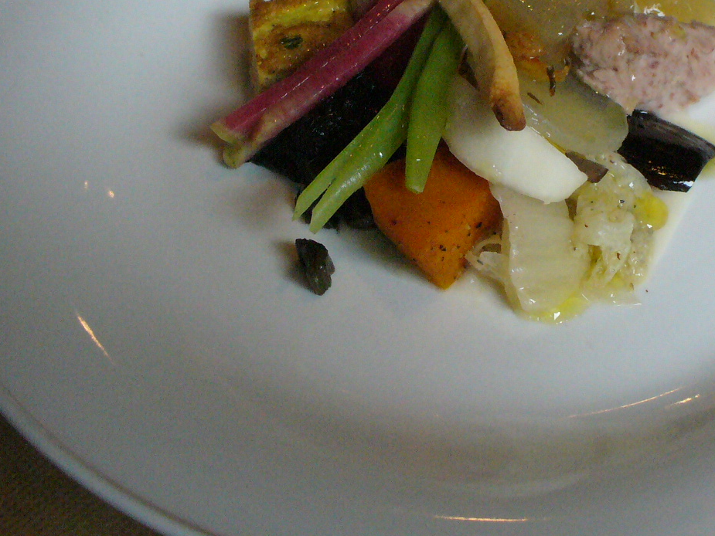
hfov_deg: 29.8
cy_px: 180
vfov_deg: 22.8
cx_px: 524
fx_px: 1322
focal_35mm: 64
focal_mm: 6.1
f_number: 2.8
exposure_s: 1/640
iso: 400
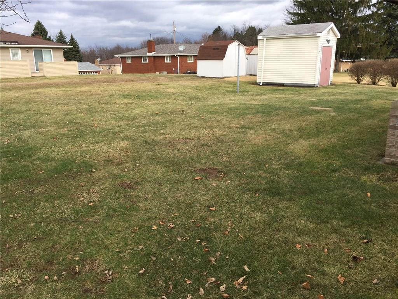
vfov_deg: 48.2
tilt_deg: -15.6
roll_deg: +2.2
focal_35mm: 29
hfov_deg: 61.7
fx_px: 333
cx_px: 199
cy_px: 150
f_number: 2.2
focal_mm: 4.15
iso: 50
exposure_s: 1/120
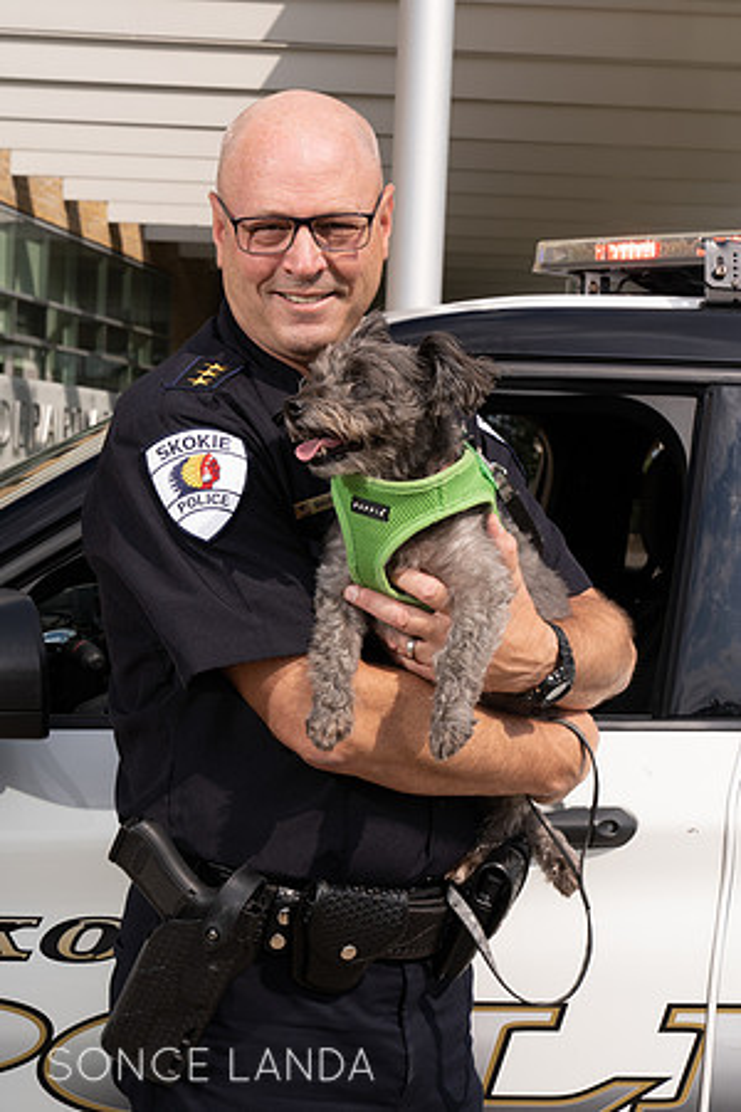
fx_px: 2161
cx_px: 370
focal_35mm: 70
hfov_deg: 19.5
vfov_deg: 28.8
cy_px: 556
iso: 200
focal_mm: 70
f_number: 14
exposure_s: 1/250
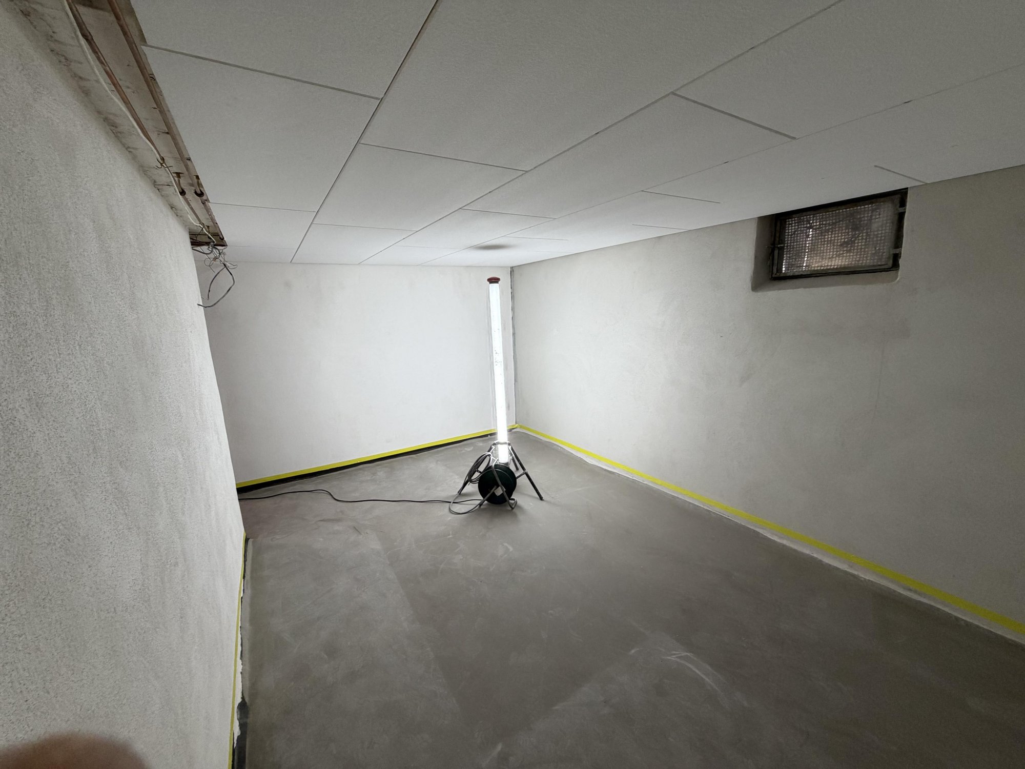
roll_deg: +2.8
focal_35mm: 14
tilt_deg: -9.8
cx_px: 512
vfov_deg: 85.7
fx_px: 415
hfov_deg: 102.1
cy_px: 384
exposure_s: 1/100
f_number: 2.2
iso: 125
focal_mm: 2.22
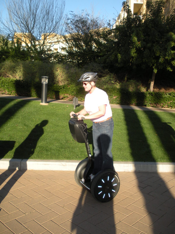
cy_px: 117
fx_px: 243
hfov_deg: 39.7
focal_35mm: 36
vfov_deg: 51.3
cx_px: 88
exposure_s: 1/400
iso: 88
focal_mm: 6.3
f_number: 3.5
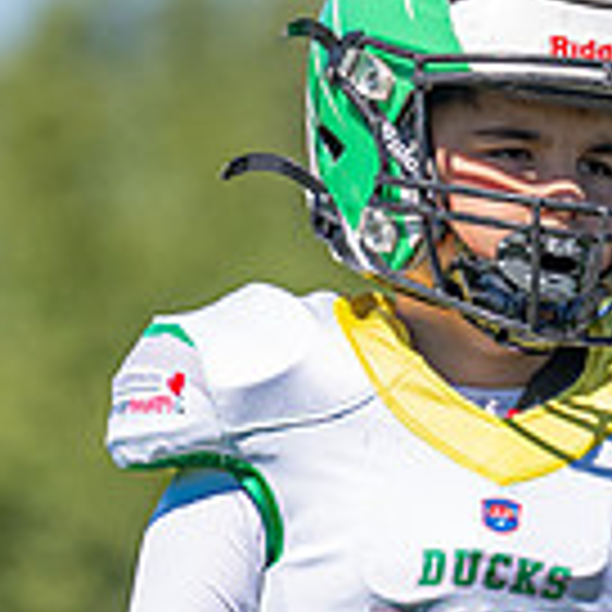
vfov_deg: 2.2
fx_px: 16142
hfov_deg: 2.2
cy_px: 359
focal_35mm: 807
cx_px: 585
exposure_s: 1/3200
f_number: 2.8
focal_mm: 171
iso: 160
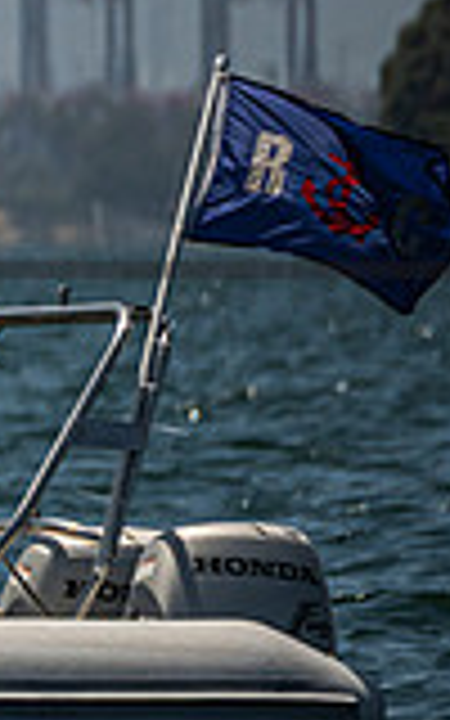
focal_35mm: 1482
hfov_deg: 0.9
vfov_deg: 1.4
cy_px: 376
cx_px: -742
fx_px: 29080
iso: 400
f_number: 8
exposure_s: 1/3200
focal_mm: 400
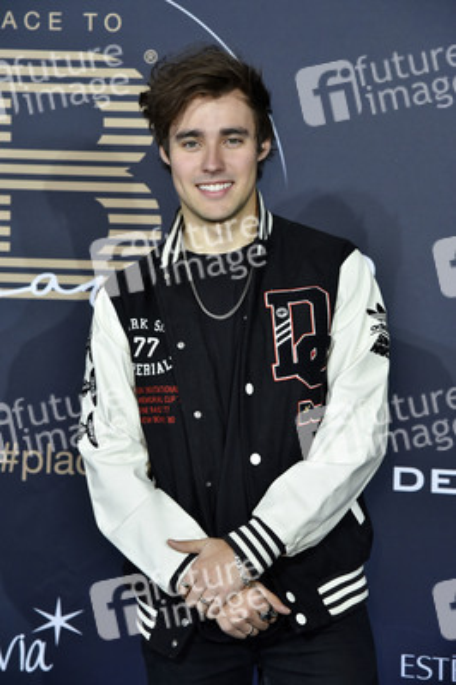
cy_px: 342
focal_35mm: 95
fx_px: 1808
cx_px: 228
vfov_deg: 21.5
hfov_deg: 14.4
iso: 1600
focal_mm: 95
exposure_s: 1/250
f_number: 6.3
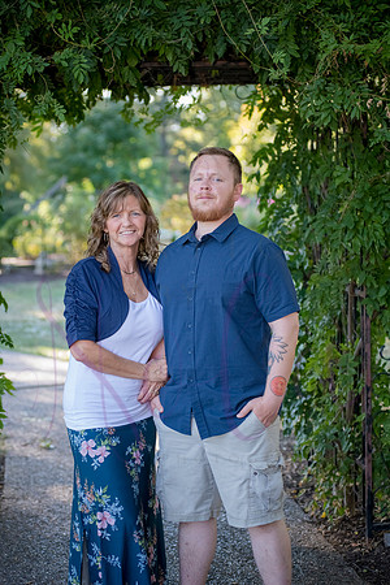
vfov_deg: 25.4
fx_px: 1300
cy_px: 292
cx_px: 195
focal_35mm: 80
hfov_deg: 17.1
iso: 800
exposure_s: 1/320
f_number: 4
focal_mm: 80
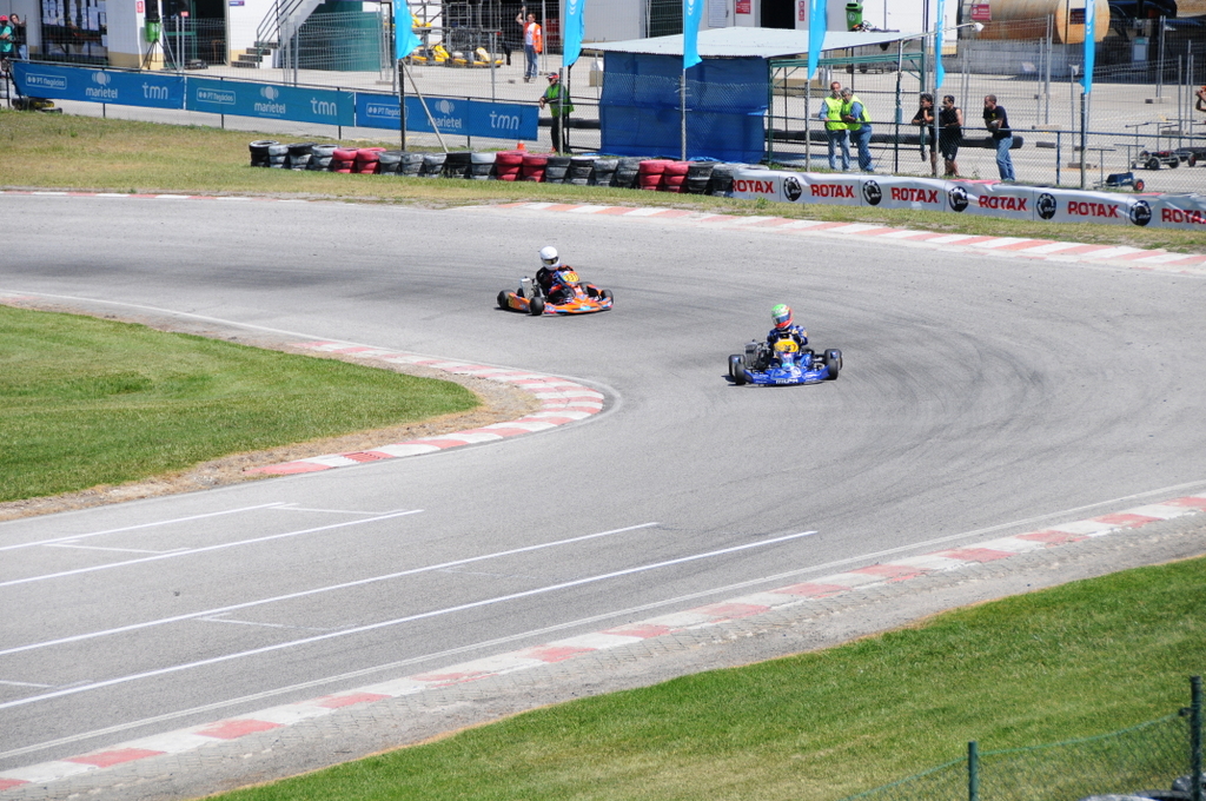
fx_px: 4768
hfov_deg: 14.4
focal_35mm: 142
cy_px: 400
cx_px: 603
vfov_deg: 9.6
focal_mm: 95
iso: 400
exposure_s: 1/2000
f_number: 5.3
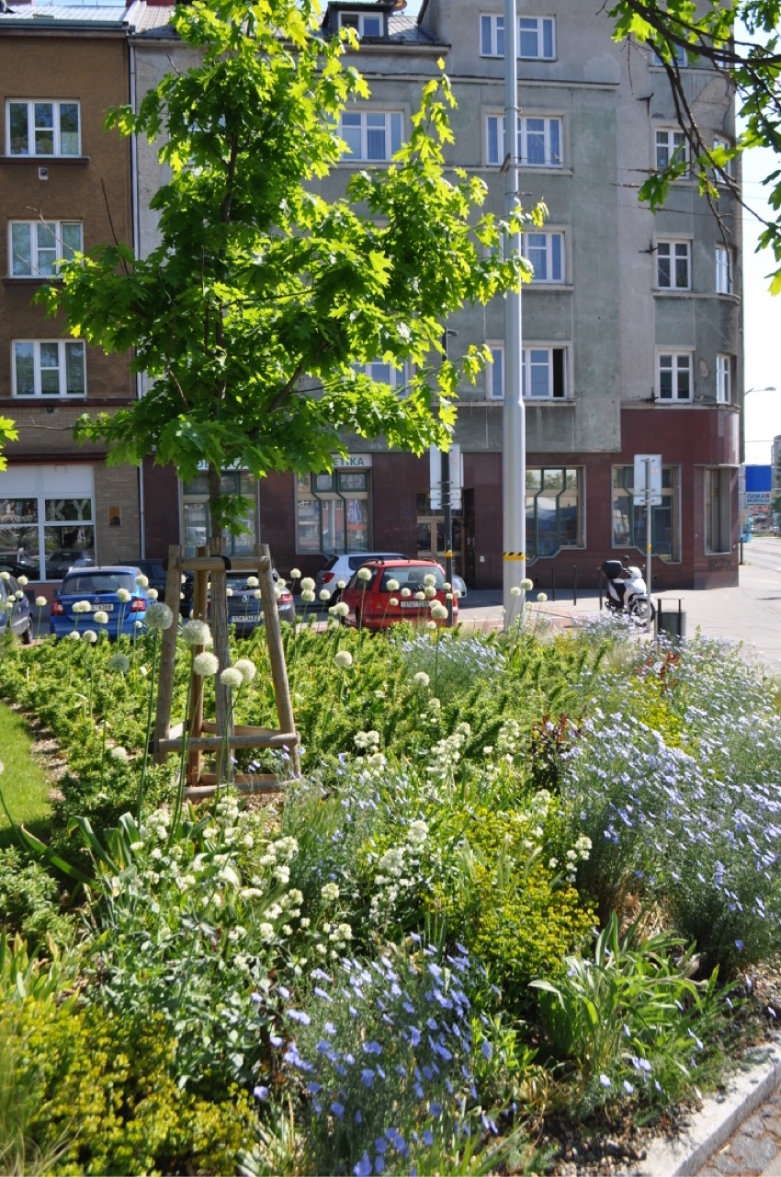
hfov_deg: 39.9
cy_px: 588
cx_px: 390
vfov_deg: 57.3
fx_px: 1077
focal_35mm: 33
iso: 200
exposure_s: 1/250
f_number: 8
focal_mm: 22
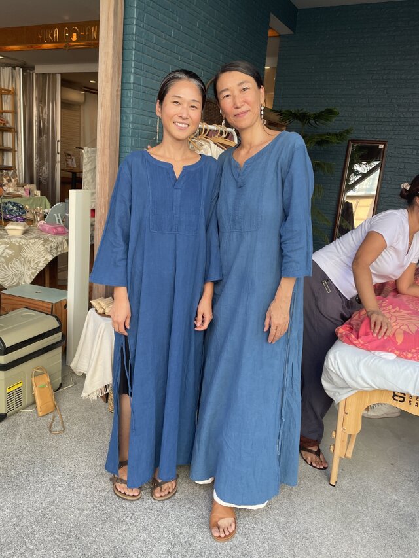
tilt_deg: -10.0
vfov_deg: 67.3
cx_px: 210
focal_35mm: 26
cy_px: 279
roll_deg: -3.4
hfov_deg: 53.1
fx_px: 420
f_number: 1.6
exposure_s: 1/238
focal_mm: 4.2
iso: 32
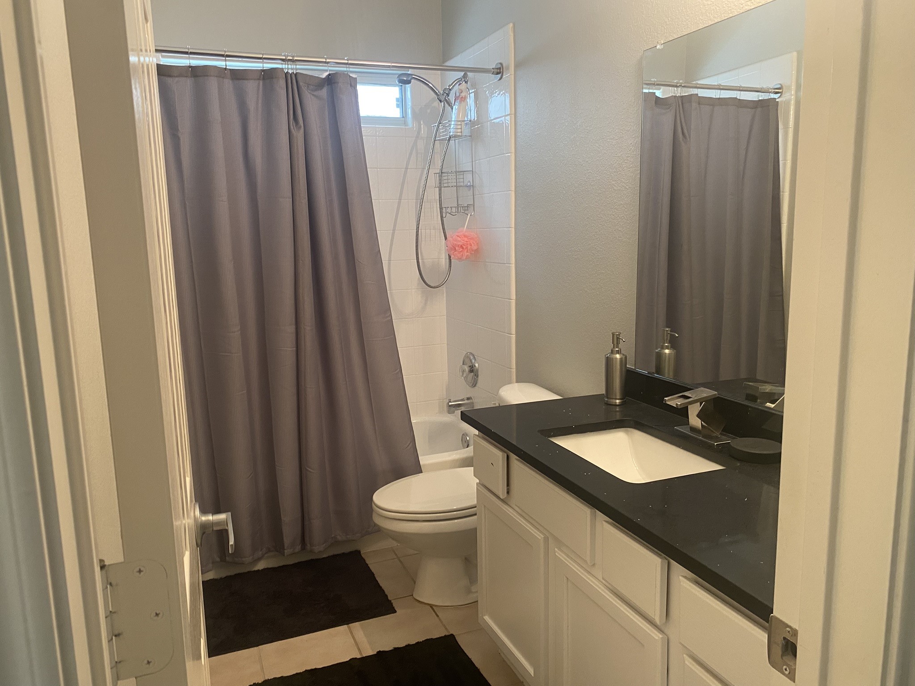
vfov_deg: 53.1
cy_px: 343
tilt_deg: -10.9
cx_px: 458
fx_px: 687
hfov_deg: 67.3
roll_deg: +1.8
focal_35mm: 26
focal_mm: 4.25
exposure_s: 1/60
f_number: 1.8
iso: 200
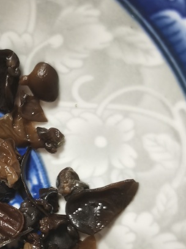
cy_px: 219
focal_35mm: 71
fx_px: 509
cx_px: -51
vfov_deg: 26.6
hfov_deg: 19.2
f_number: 1.6
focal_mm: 5.56
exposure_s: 1/50
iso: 160
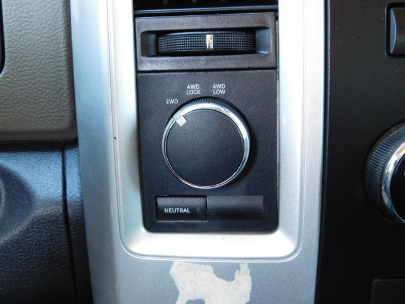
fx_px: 468
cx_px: 202
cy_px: 152
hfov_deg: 46.8
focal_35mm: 40
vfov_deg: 36.0
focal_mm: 7.1
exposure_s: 1/25
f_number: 3.6
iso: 400
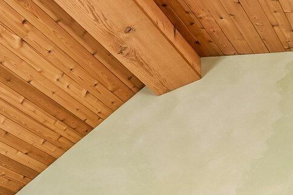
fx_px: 480
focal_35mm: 59
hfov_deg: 27.5
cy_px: 373
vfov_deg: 17.5
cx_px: -101
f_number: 4
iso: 400
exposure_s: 1/90
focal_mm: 14
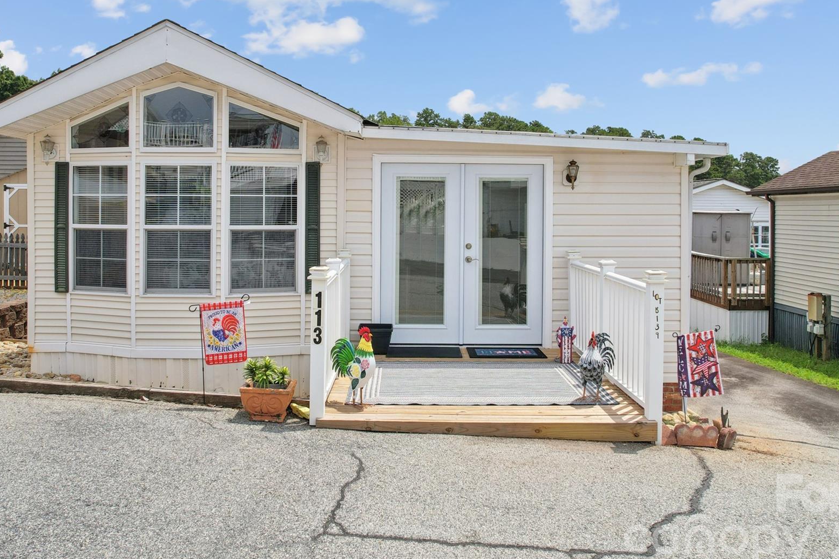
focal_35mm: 29
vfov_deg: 44.6
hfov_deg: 63.6
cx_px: 396
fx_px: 676
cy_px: 212
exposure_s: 1/400
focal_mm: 8.4
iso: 100
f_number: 2.8
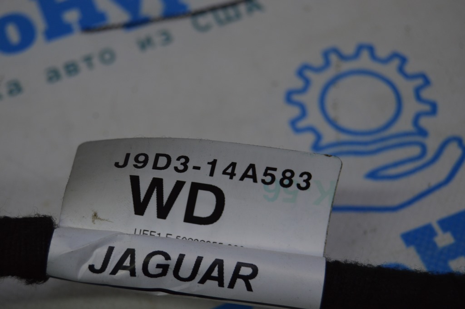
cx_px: 232
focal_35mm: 82
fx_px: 1065
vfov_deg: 16.5
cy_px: 154
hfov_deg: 24.6
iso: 400
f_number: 5.6
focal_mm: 55
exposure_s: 1/80
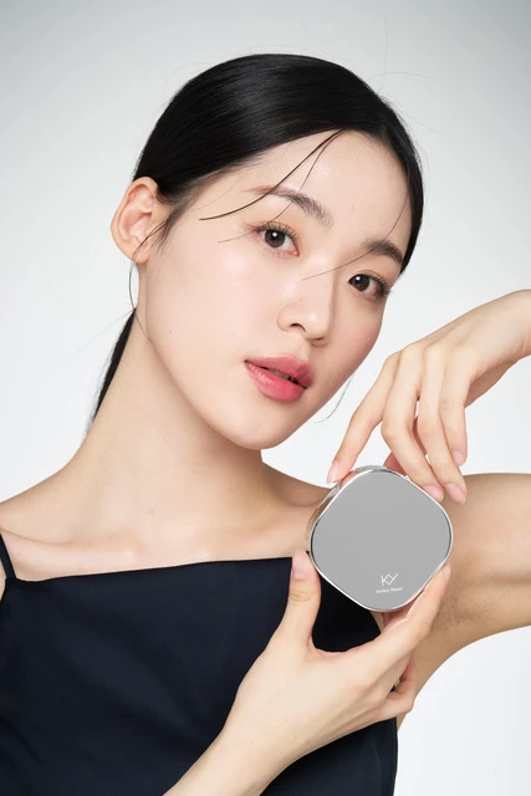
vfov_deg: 14.9
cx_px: 266
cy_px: 398
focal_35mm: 138
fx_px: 3051
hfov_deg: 9.9
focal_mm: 138
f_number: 10
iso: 400
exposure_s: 1/160
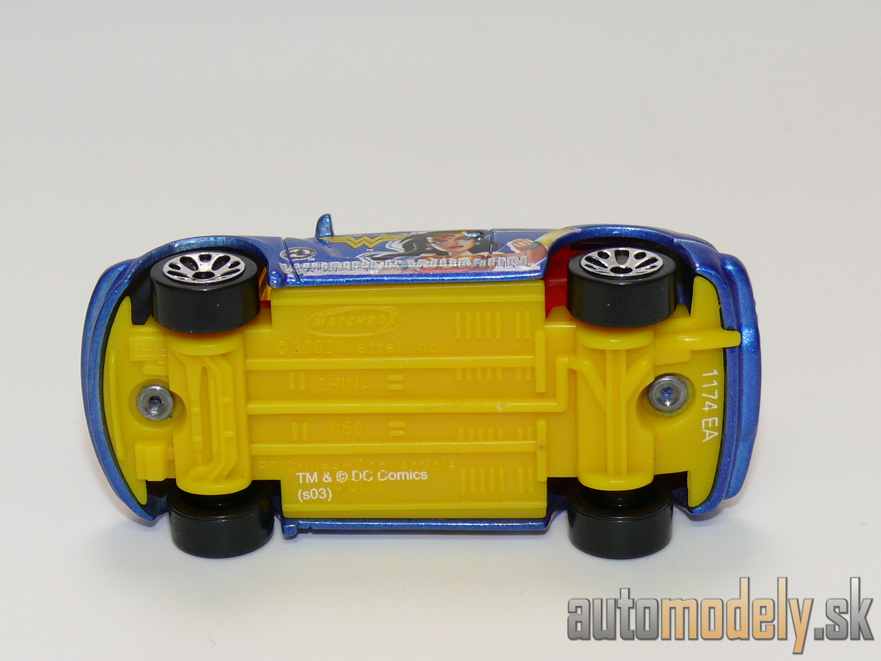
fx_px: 2596
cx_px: 440
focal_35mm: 102
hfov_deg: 19.3
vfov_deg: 14.5
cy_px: 330
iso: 100
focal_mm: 13.3
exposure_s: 1/30
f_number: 4
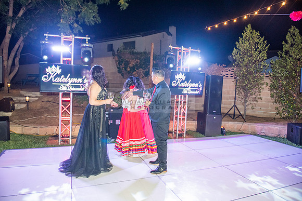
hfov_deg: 73.7
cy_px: 100
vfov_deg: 53.2
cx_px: 151
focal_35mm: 24
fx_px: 201
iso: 1600
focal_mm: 24
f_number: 3.2
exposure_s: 1/100
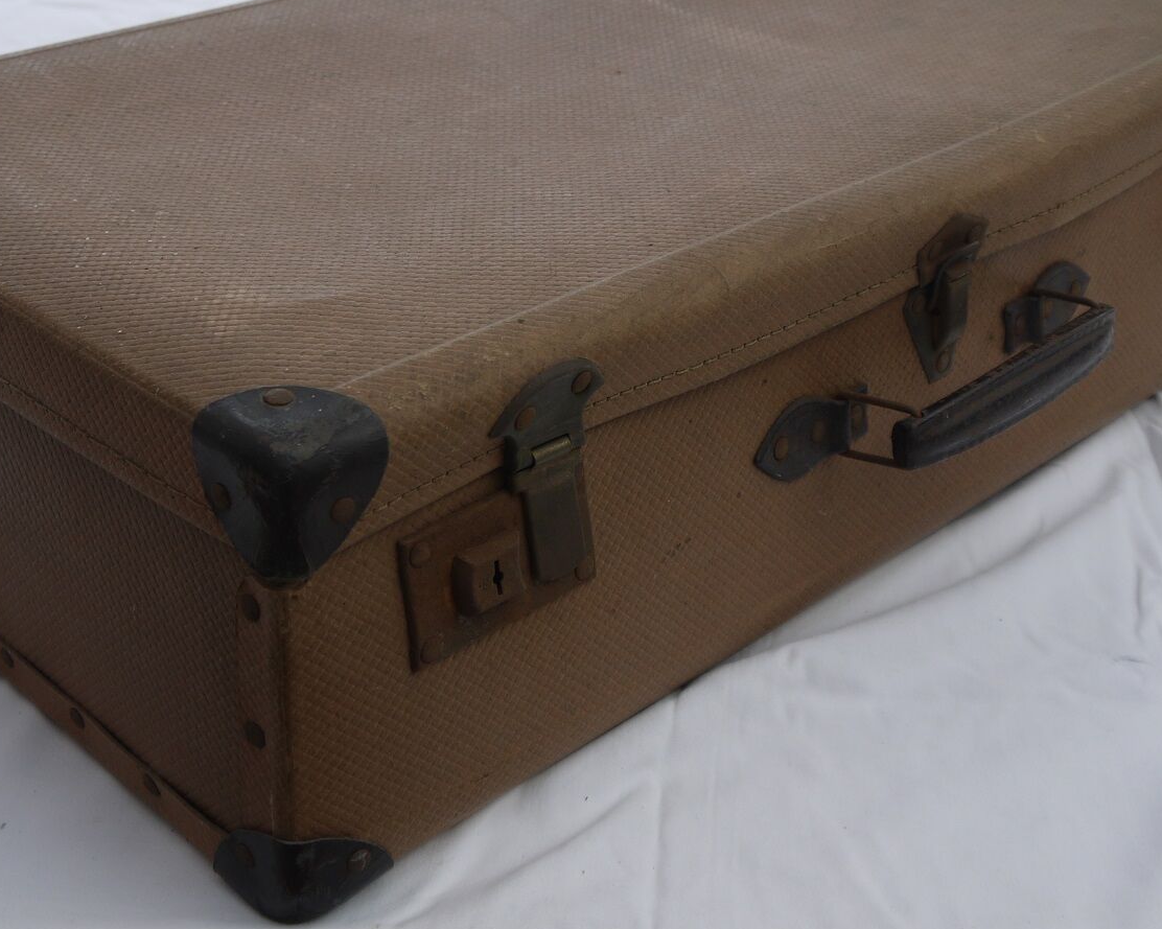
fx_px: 2029
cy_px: 309
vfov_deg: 25.7
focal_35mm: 59
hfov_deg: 32.0
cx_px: 554
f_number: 5
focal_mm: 21
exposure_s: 1/125
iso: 100
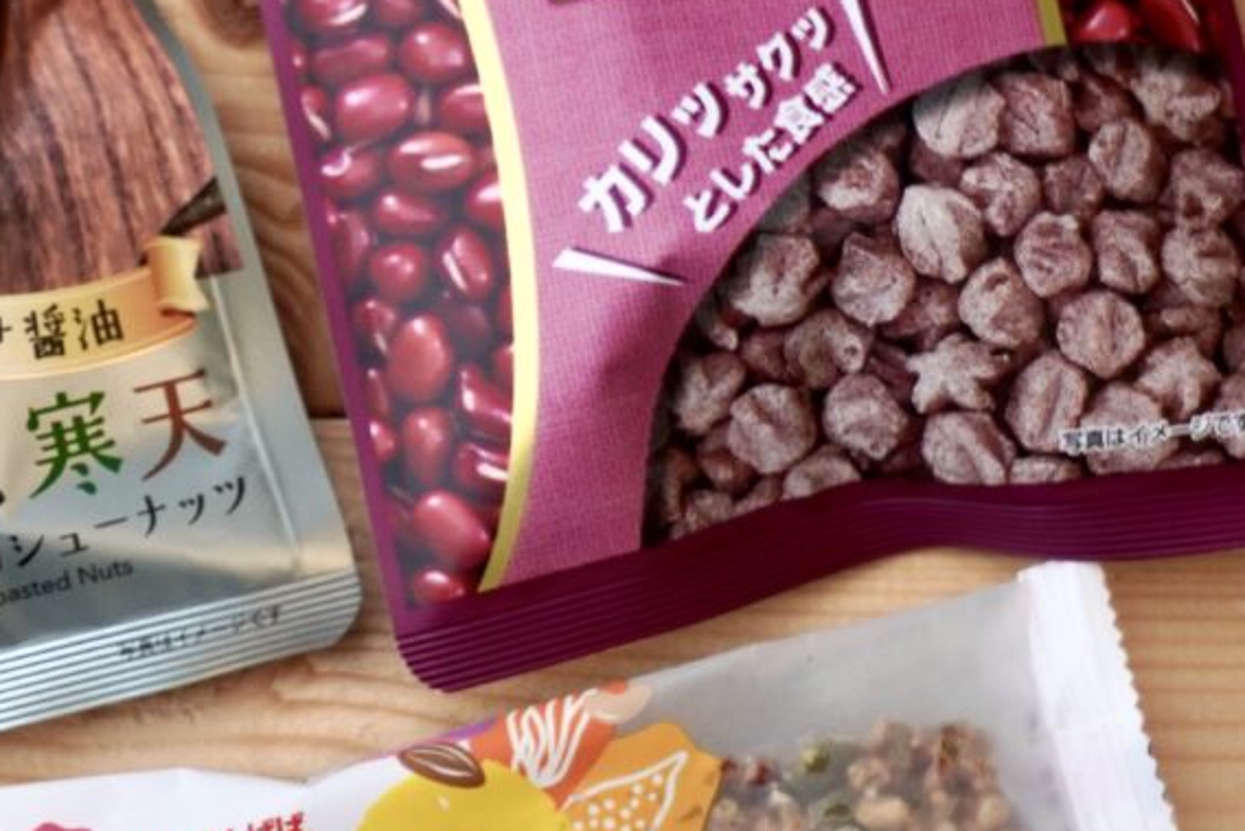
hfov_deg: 12.1
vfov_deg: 8.1
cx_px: 414
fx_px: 5846
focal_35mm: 169
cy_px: 291
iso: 500
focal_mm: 50
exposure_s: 1/160
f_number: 5.6
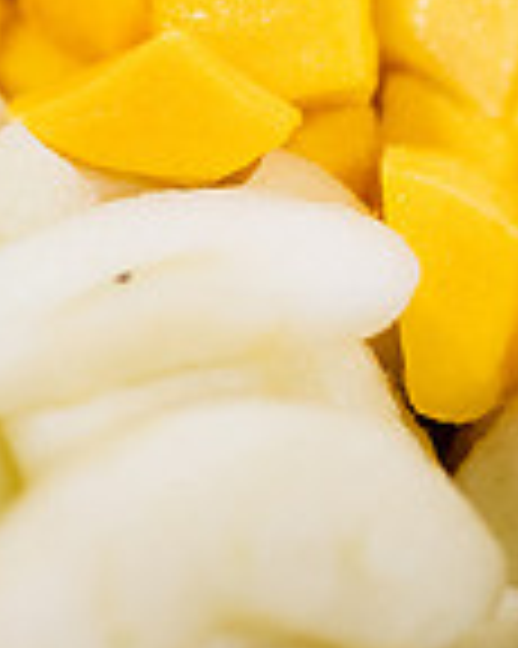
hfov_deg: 16.9
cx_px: 243
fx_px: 1746
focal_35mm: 91
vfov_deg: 20.1
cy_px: -56
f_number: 1.8
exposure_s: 1/200
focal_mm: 24
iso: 1250
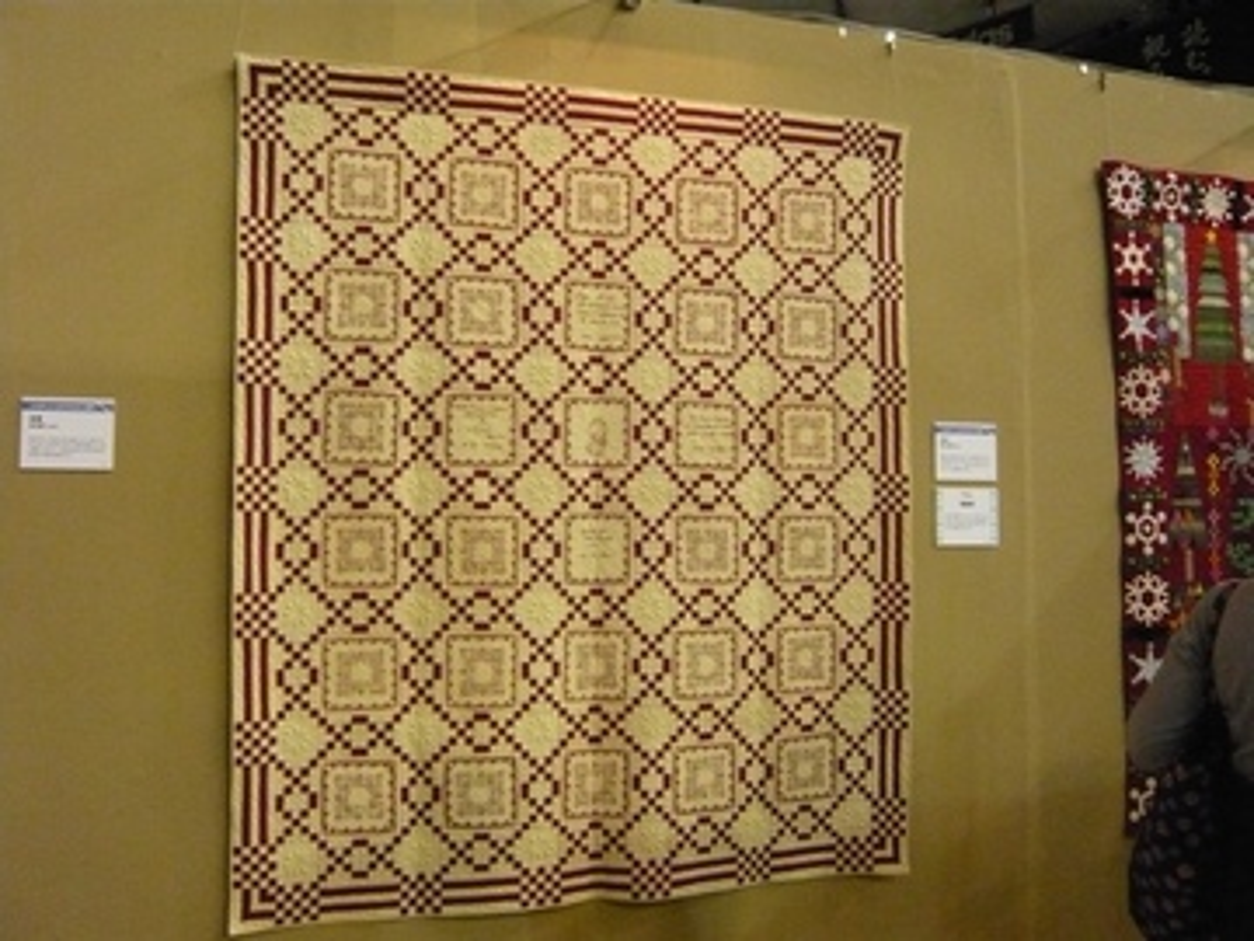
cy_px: 470
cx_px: 627
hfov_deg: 63.4
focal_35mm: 28
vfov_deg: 49.7
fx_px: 1014
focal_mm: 4.6
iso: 800
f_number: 2.8
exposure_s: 1/640
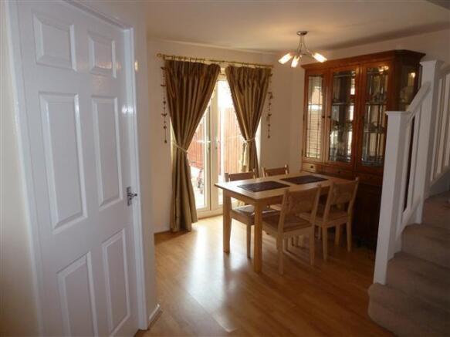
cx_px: 225
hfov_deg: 71.6
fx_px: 312
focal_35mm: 24
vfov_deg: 56.8
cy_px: 168
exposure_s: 1/60
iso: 250
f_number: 3.3
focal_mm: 4.3
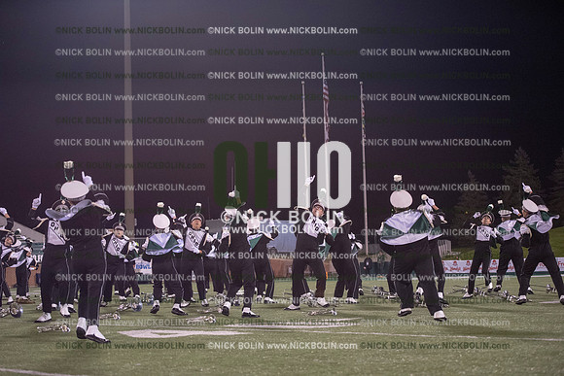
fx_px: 1097
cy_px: 188
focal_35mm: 70
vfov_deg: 19.5
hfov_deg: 28.8
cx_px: 282
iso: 5000
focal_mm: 70
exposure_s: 1/1250
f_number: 3.2
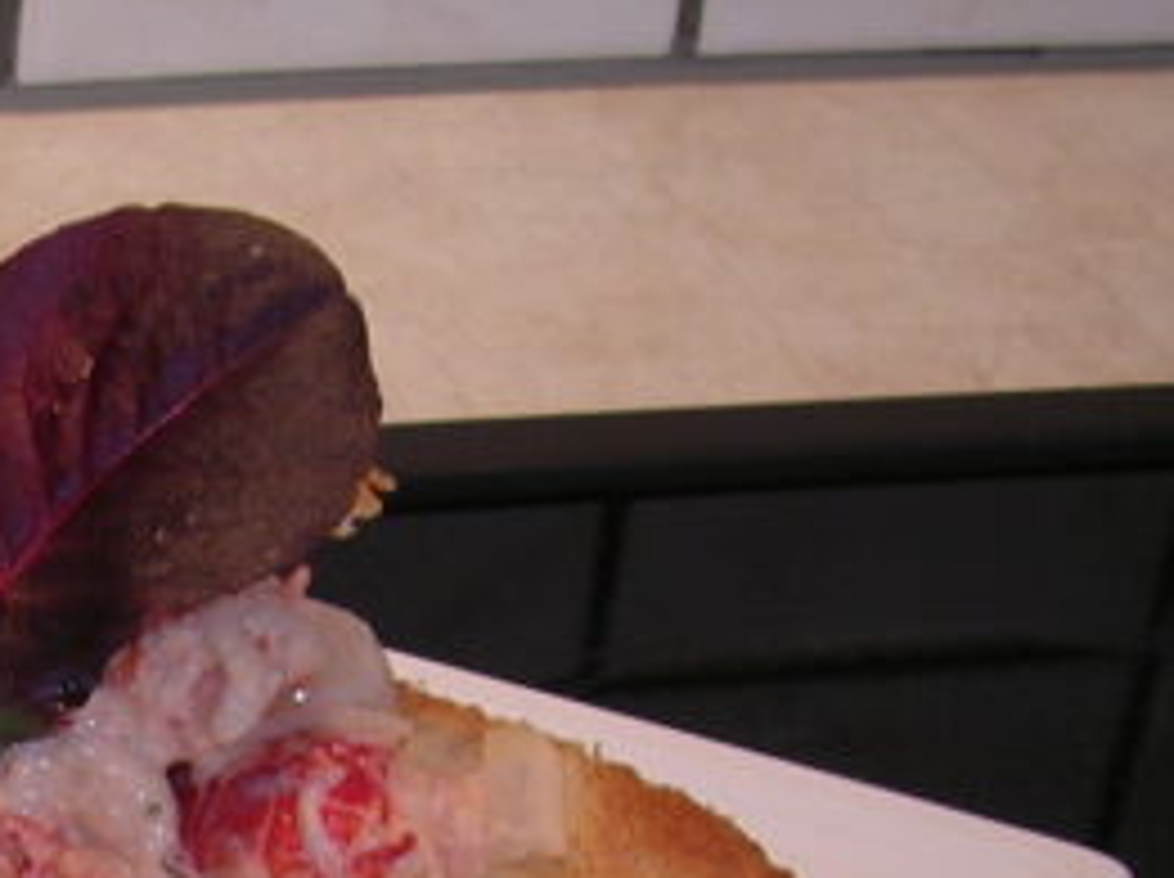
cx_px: -229
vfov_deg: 12.6
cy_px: 1283
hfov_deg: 16.8
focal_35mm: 112
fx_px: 3793
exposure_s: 1/30
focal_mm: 5.8
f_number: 2.8
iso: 100
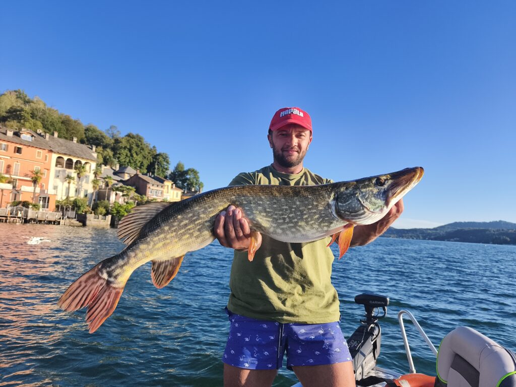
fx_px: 343
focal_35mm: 23
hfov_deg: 73.9
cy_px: 194
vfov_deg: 58.9
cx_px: 258
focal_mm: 6.18
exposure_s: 1/767
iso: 50
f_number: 1.65
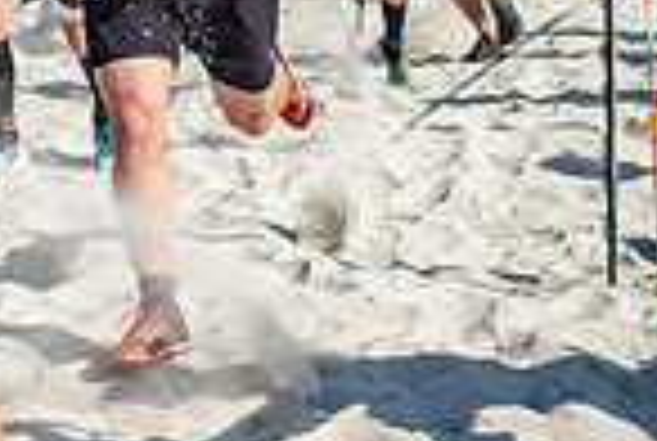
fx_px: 1957
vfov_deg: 12.4
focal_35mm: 107
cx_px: -158
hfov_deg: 18.0
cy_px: -164
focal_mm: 27
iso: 400
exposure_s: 1/4000
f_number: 2.8
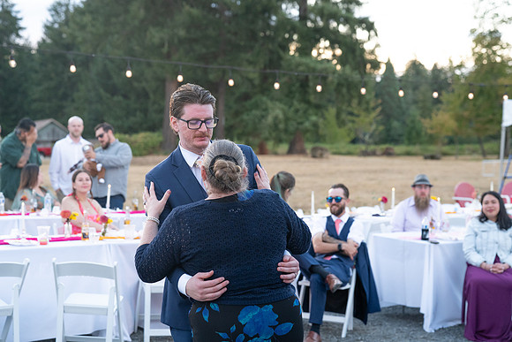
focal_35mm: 67
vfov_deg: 20.3
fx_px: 953
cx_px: 256
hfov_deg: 30.1
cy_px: 171
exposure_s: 1/500
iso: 2000
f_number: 4
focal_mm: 67
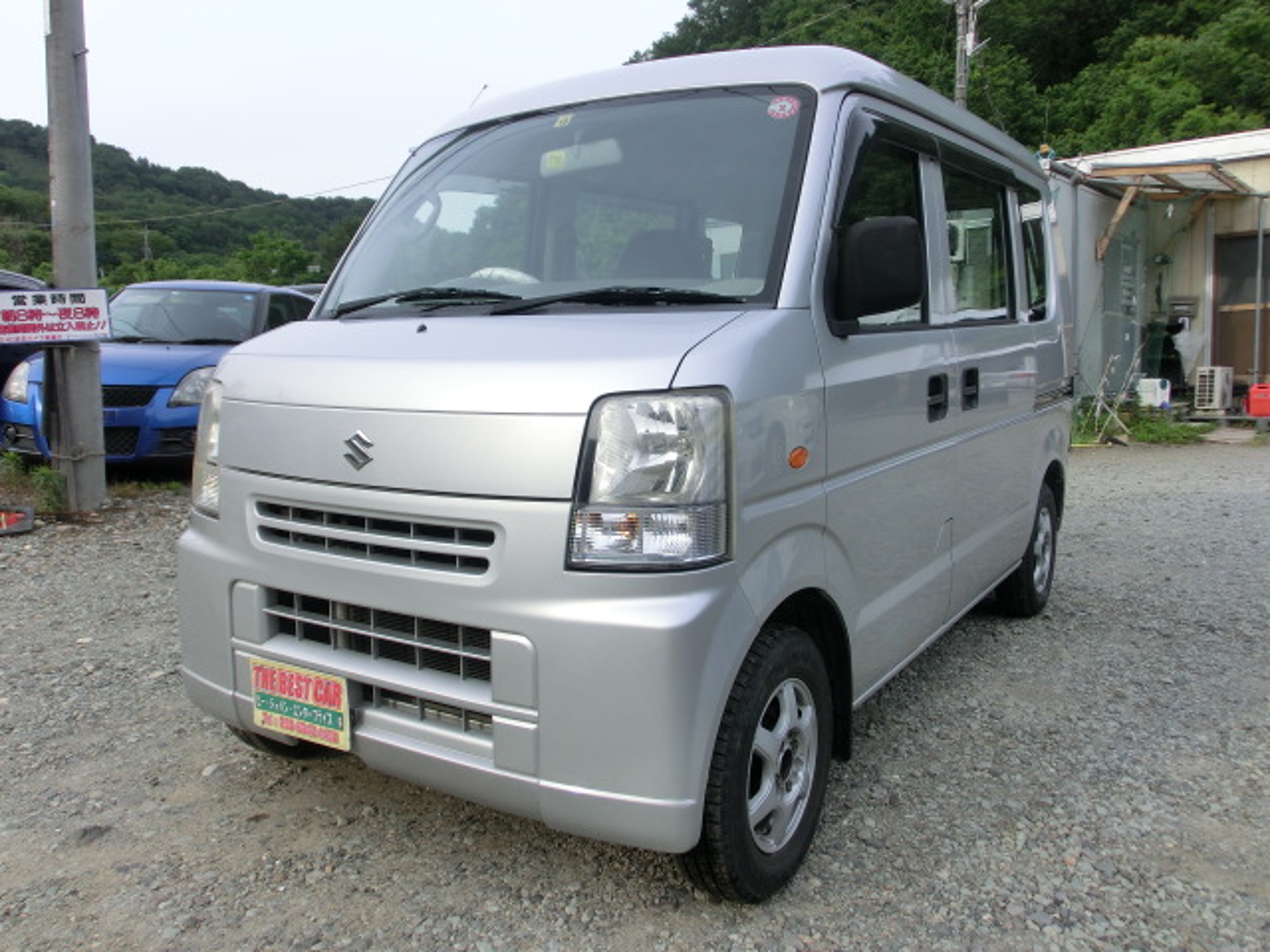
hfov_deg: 60.0
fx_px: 1101
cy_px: 476
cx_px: 635
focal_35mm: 30
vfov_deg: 46.8
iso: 100
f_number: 3.5
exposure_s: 1/500
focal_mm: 5.25
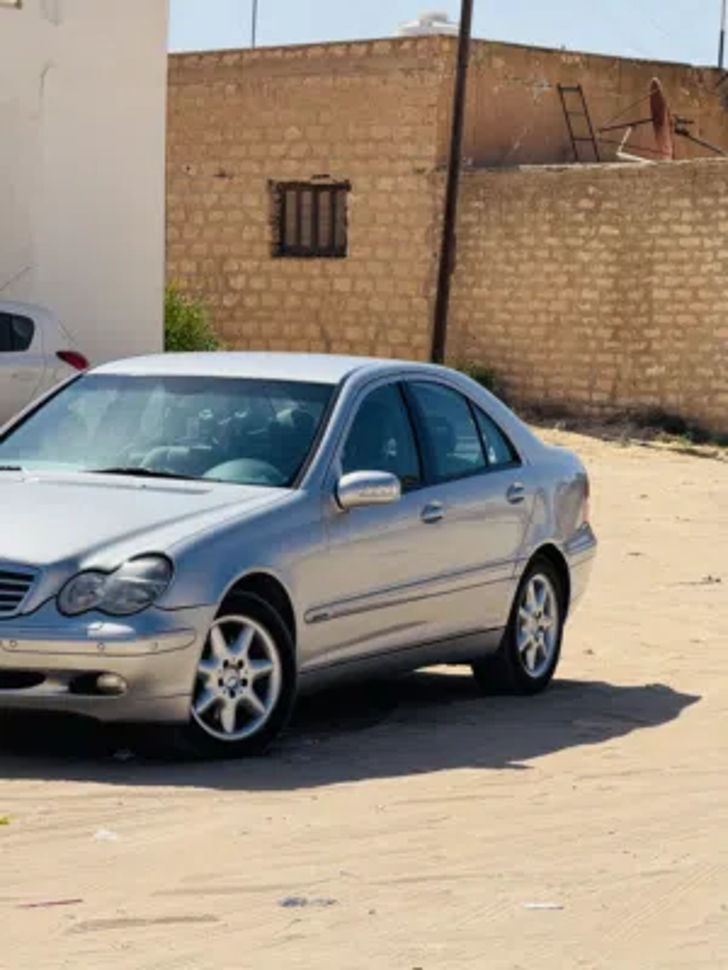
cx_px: 364
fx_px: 3365
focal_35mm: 120
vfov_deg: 16.4
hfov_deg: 12.3
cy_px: 485
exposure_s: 1/2358
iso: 50
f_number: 2.8
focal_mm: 15.66
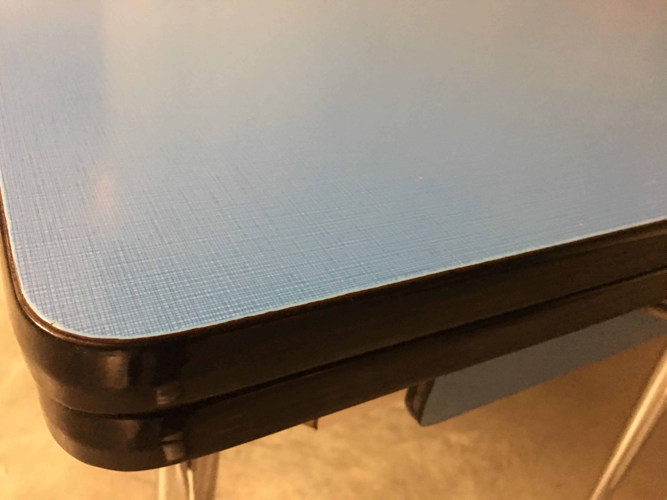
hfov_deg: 61.7
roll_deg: -13.1
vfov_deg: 48.2
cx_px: 334
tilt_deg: -35.1
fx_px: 559
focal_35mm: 29
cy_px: 250
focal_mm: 4.15
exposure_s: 1/4
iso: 160
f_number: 2.2
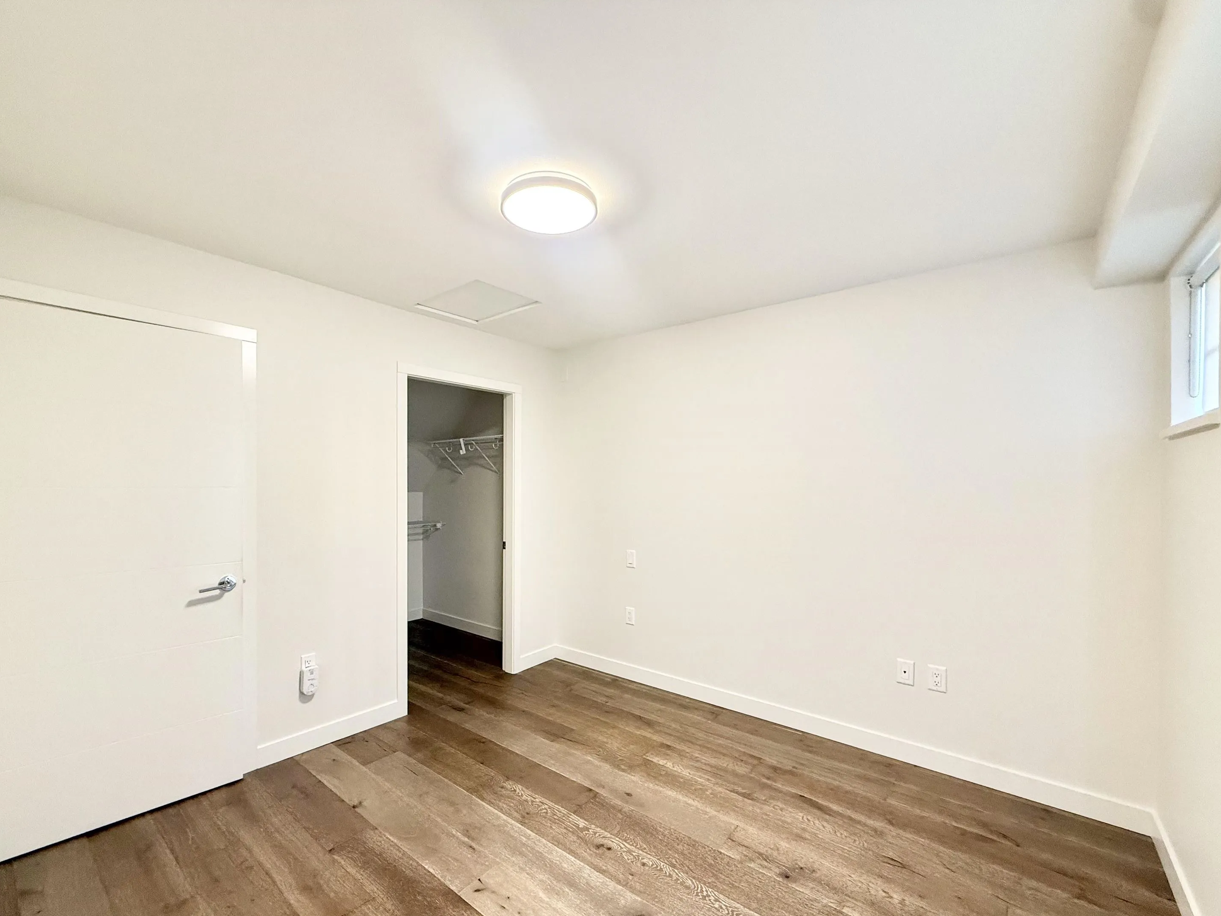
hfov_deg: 98.1
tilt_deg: -0.1
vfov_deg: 81.7
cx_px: 587
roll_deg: -0.2
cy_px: 486
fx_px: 529
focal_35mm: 15
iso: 200
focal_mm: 2.22
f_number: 2.2
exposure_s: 1/60
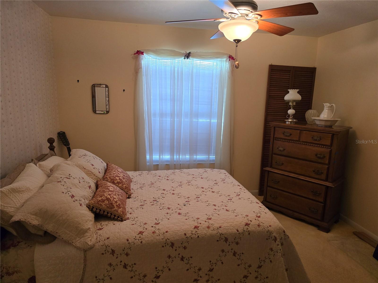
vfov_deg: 58.9
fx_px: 251
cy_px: 142
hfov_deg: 73.9
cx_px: 189
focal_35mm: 23
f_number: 1.7
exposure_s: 1/120
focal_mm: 6.3
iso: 640
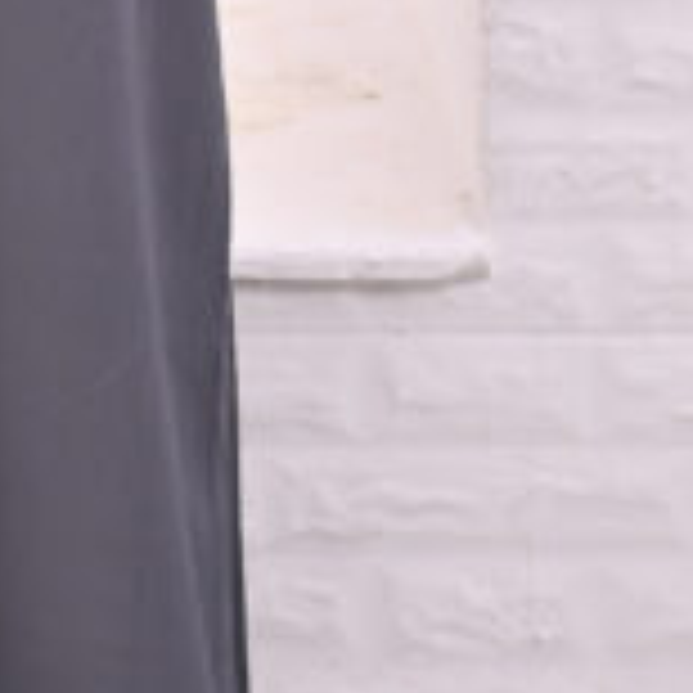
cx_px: -310
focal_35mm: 290
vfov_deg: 5.9
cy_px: -666
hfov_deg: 6.0
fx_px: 6568
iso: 200
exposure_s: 1/200
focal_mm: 50
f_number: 7.1
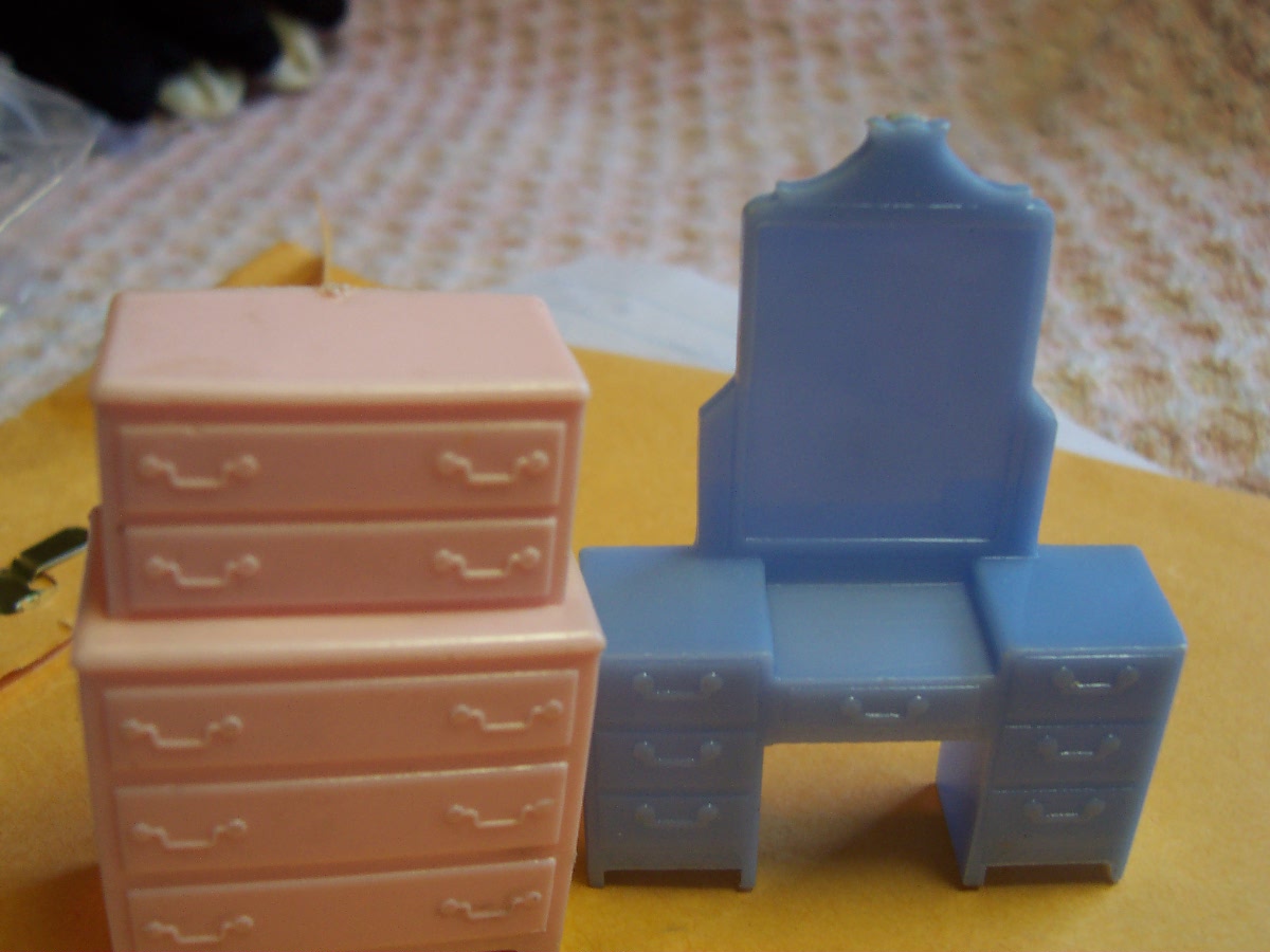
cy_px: 476
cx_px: 635
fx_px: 1357
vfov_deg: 38.7
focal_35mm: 37
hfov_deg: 50.1
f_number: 2.8
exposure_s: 1/60
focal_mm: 5.6
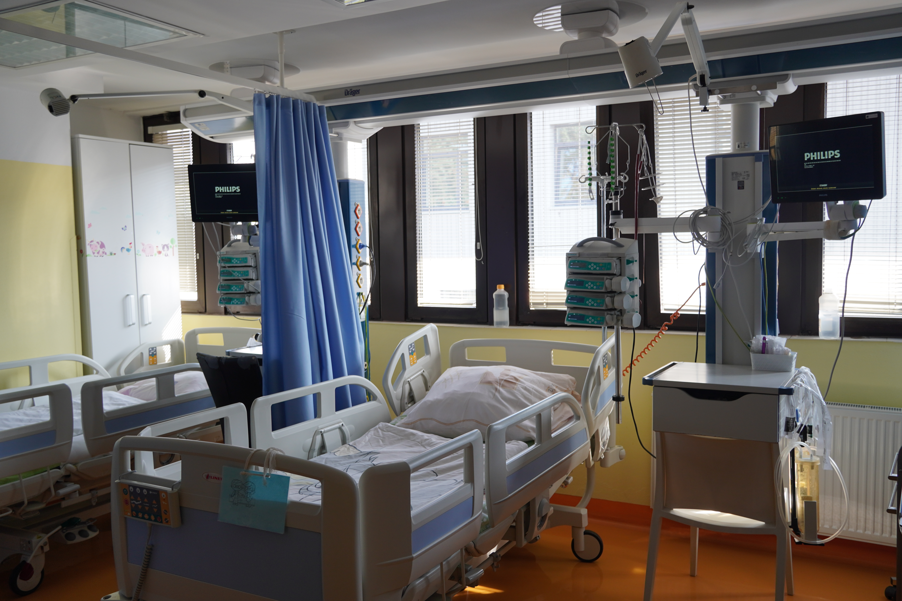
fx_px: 789
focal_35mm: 32
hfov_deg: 59.5
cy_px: 300
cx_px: 451
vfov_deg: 41.7
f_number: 4
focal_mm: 21
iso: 160
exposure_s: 1/60
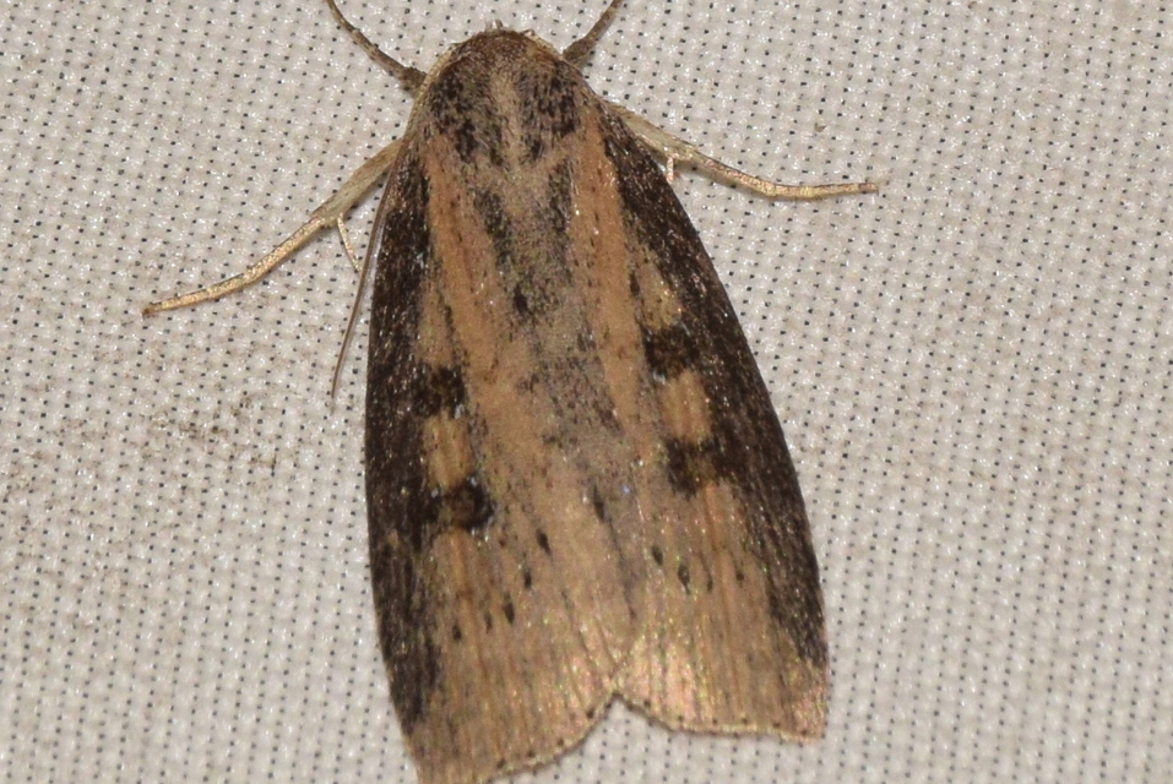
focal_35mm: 210
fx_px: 6849
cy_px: 392
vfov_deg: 6.6
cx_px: 586
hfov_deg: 9.8
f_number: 14
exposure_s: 1/160
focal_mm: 140
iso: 500
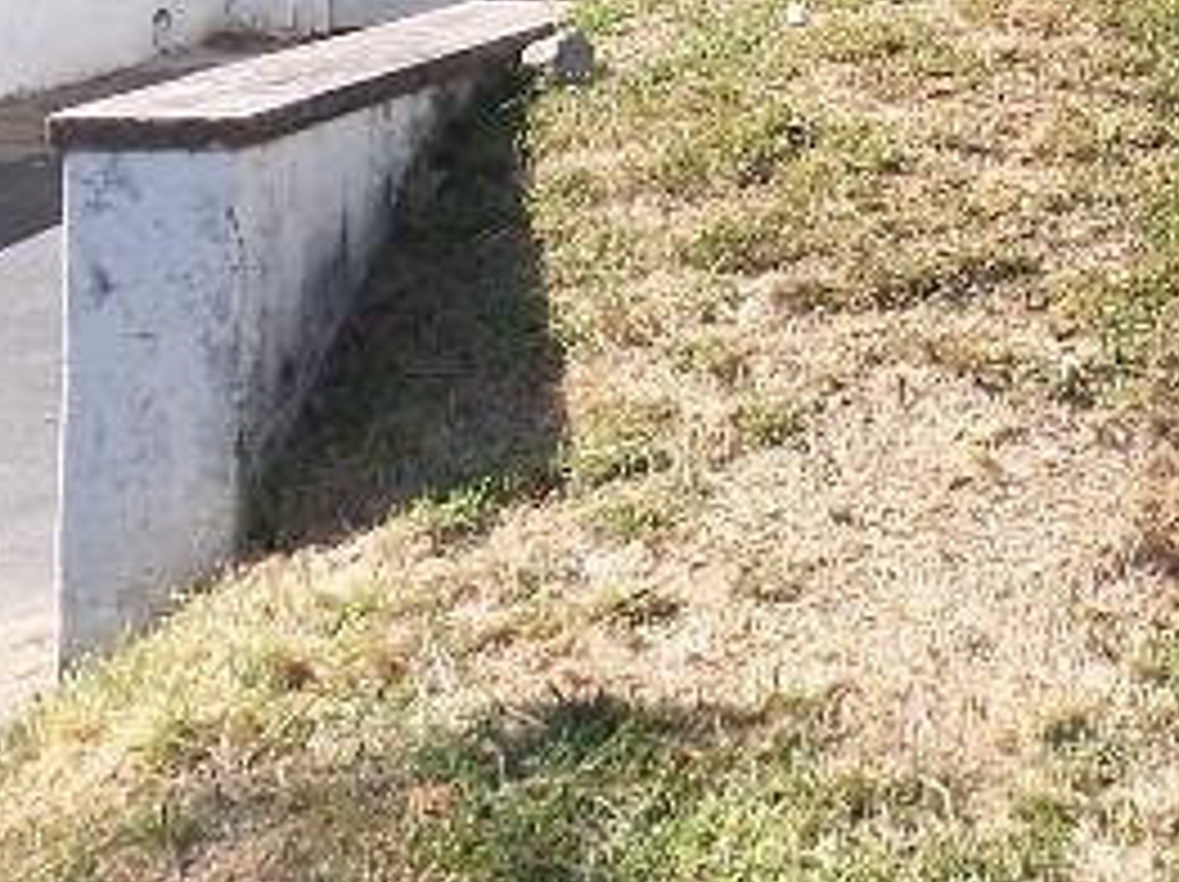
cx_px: 1629
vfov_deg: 15.1
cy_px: -477
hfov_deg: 19.6
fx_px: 3063
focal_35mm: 90
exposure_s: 1/500
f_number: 3.5
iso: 100
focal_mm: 4.1
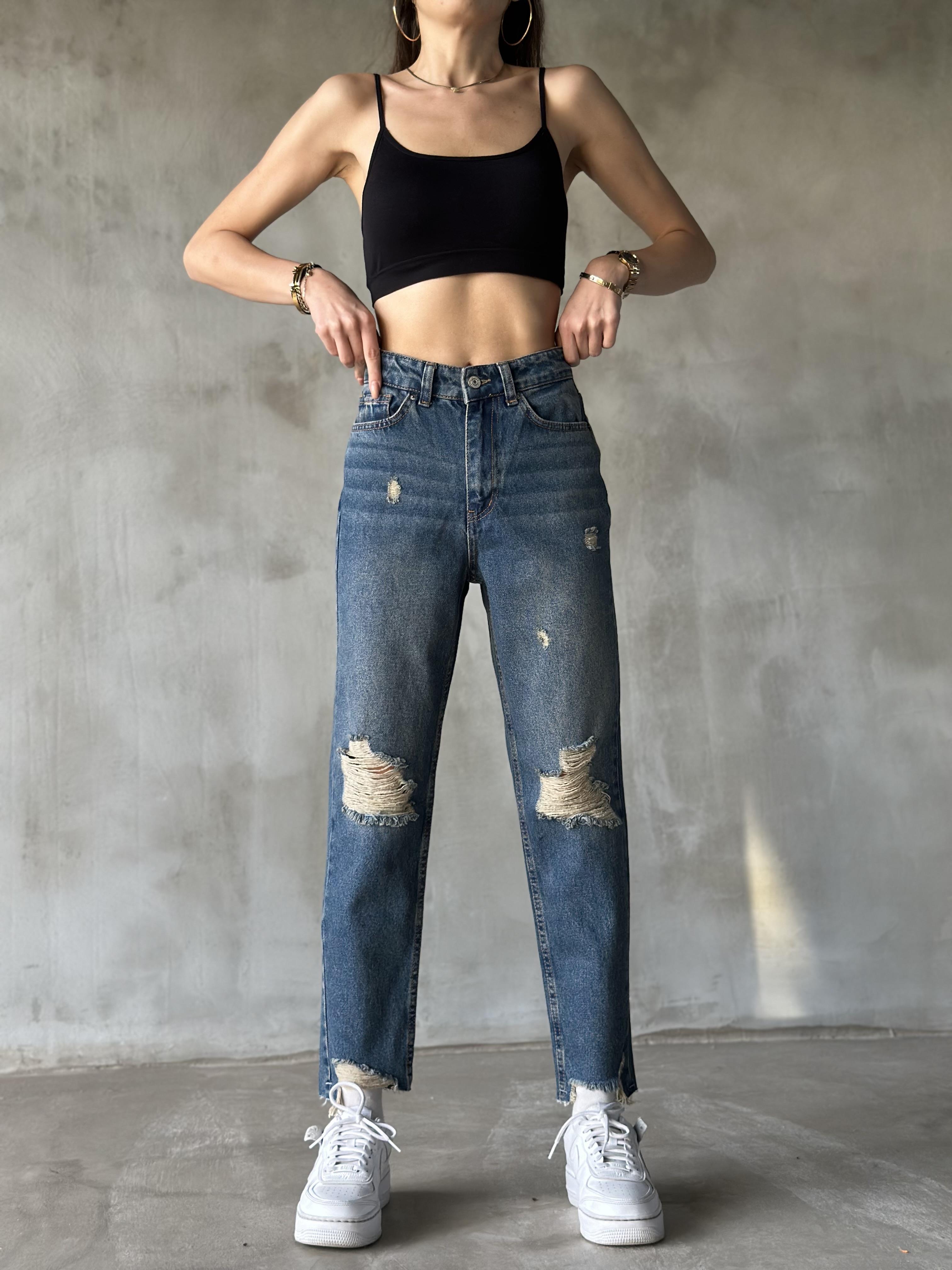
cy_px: 635
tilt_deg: +4.0
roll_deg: +0.4
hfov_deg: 30.3
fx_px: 1760
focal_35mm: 48
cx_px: 476
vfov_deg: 39.7
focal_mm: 6.86
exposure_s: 1/60
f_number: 1.78
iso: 160
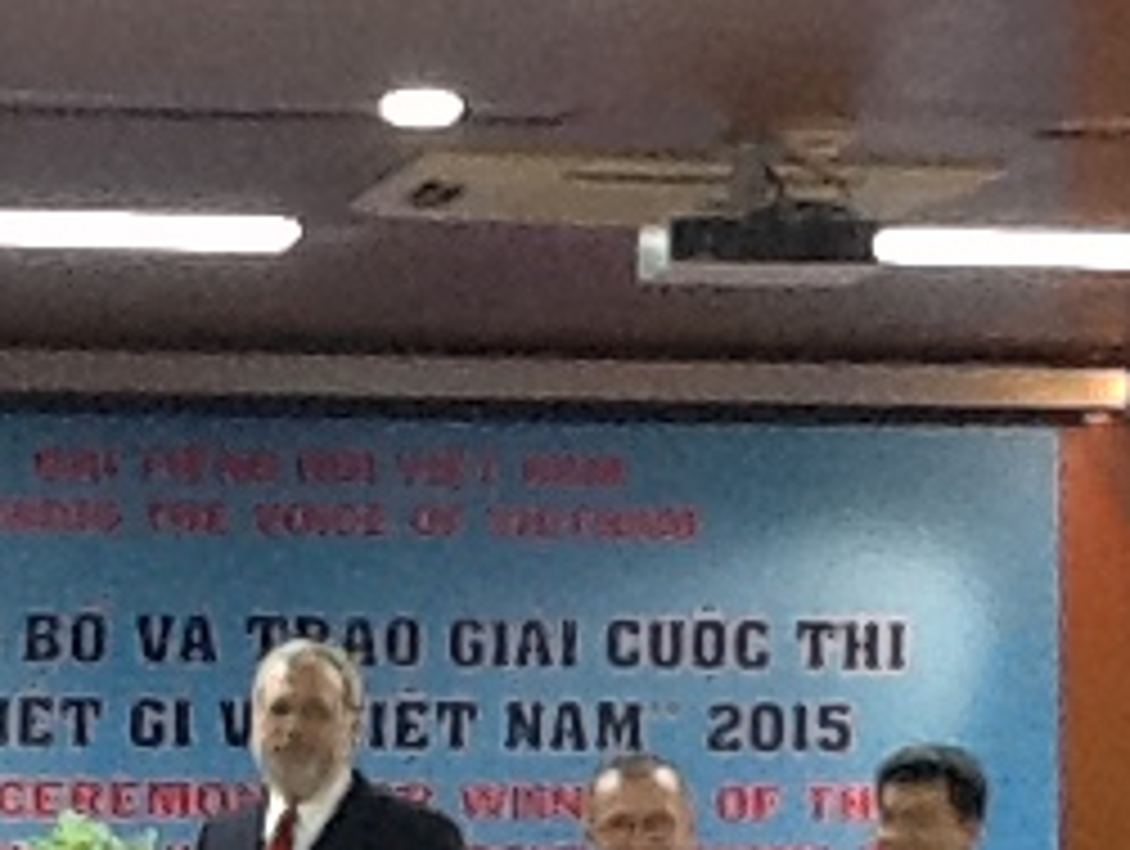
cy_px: 828
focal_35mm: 168
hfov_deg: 11.7
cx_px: 239
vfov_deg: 8.8
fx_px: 5492
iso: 125
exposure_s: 1/30
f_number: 2.4
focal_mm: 2.03
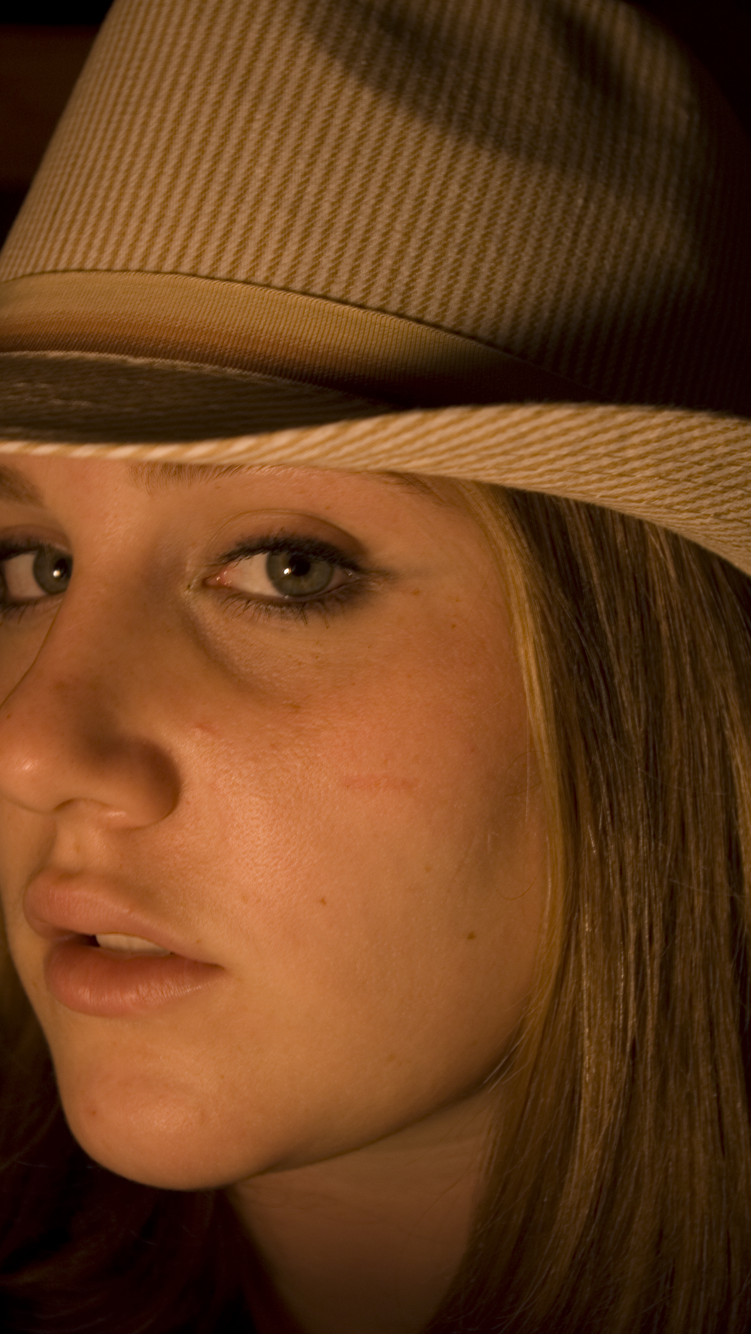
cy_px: 672
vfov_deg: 39.5
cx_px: 324
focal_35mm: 53
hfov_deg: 22.8
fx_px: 1859
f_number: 5.6
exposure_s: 1/8
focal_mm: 33
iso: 200
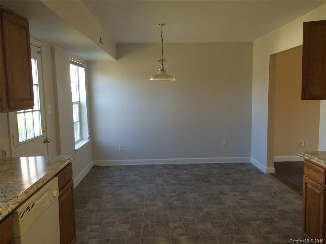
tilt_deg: -8.4
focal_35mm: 29
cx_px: 163
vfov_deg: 48.2
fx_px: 273
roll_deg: +2.3
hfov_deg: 61.7
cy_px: 122
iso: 32
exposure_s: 1/30
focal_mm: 4.15
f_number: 2.2
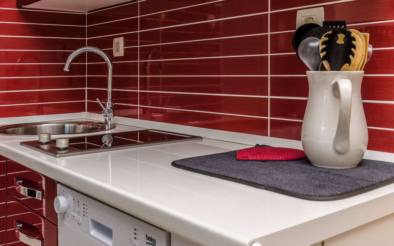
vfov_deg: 30.3
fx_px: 451
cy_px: 85
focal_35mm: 42
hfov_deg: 47.1
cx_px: 173
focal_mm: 20
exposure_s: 1/60
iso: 160
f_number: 7.1
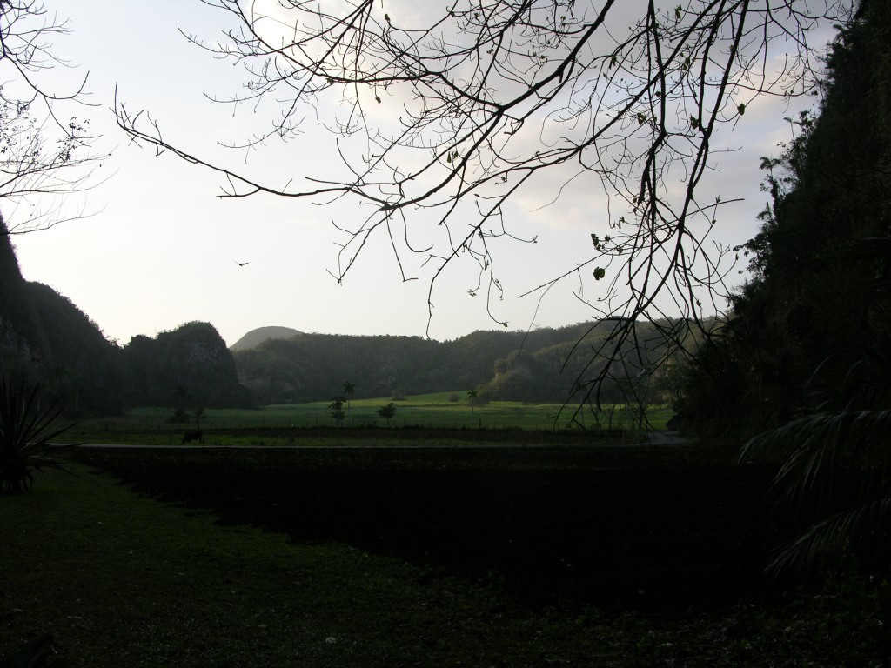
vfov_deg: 34.3
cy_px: 334
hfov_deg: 44.8
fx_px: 1081
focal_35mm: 42
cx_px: 446
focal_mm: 10.7
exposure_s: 1/145
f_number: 5.2
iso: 50
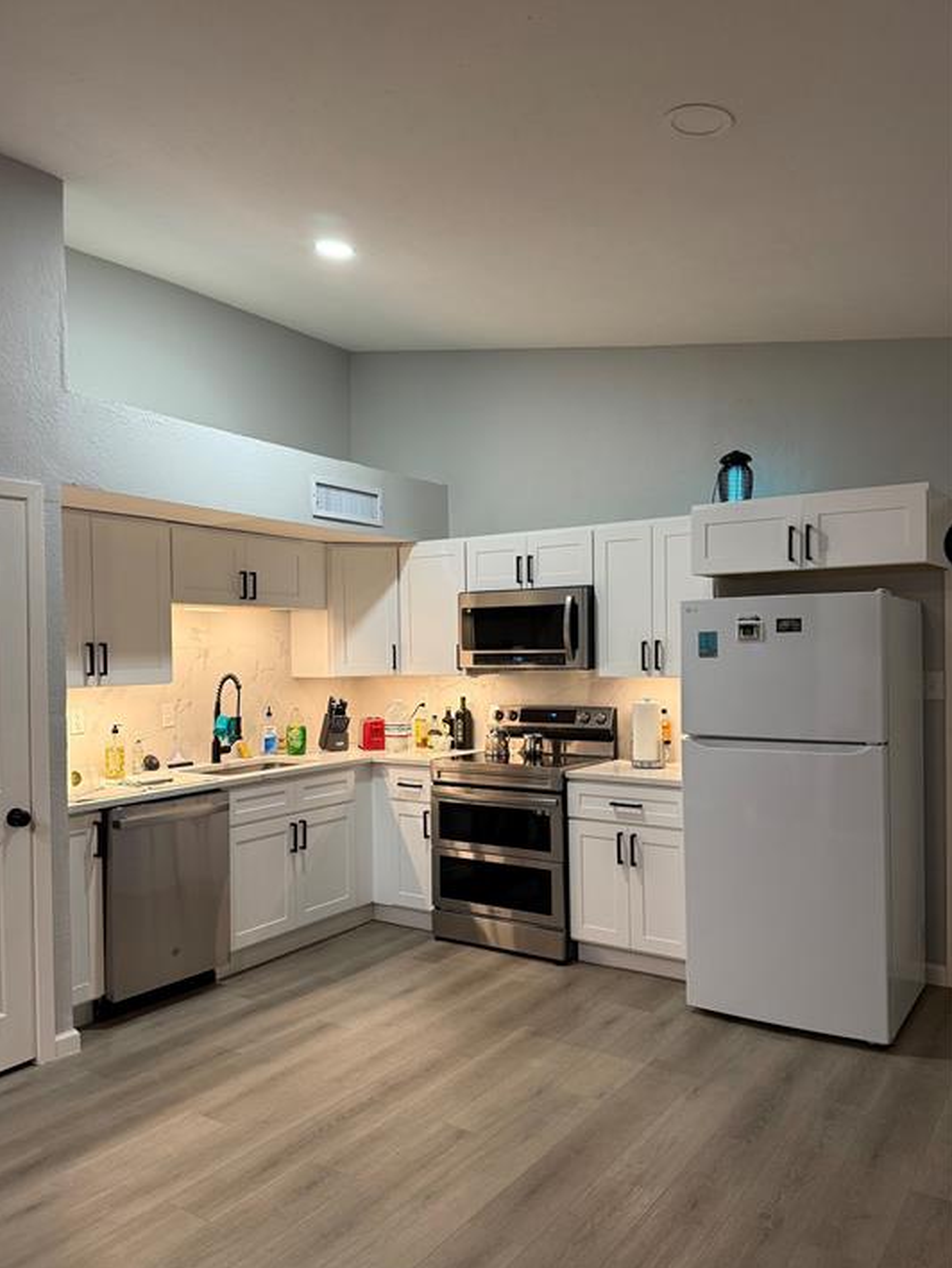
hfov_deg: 53.0
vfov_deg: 67.3
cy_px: 656
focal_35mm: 26
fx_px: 953
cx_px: 442
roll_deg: +0.2
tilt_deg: -0.9
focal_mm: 6.76
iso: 200
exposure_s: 1/60
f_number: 1.78
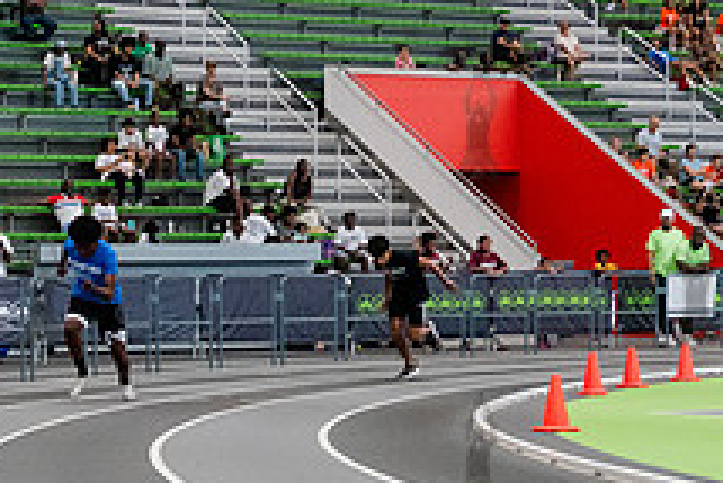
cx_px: 40
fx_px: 2592
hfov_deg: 15.6
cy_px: 352
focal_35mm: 129
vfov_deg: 10.6
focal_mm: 42
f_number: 3.5
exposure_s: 1/1250
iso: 6400
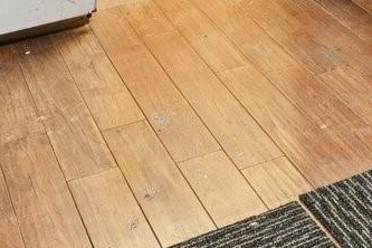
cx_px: 404
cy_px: -346
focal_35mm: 86
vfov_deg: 12.5
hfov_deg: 22.4
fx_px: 889
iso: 400
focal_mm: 14
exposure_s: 1/13
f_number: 8
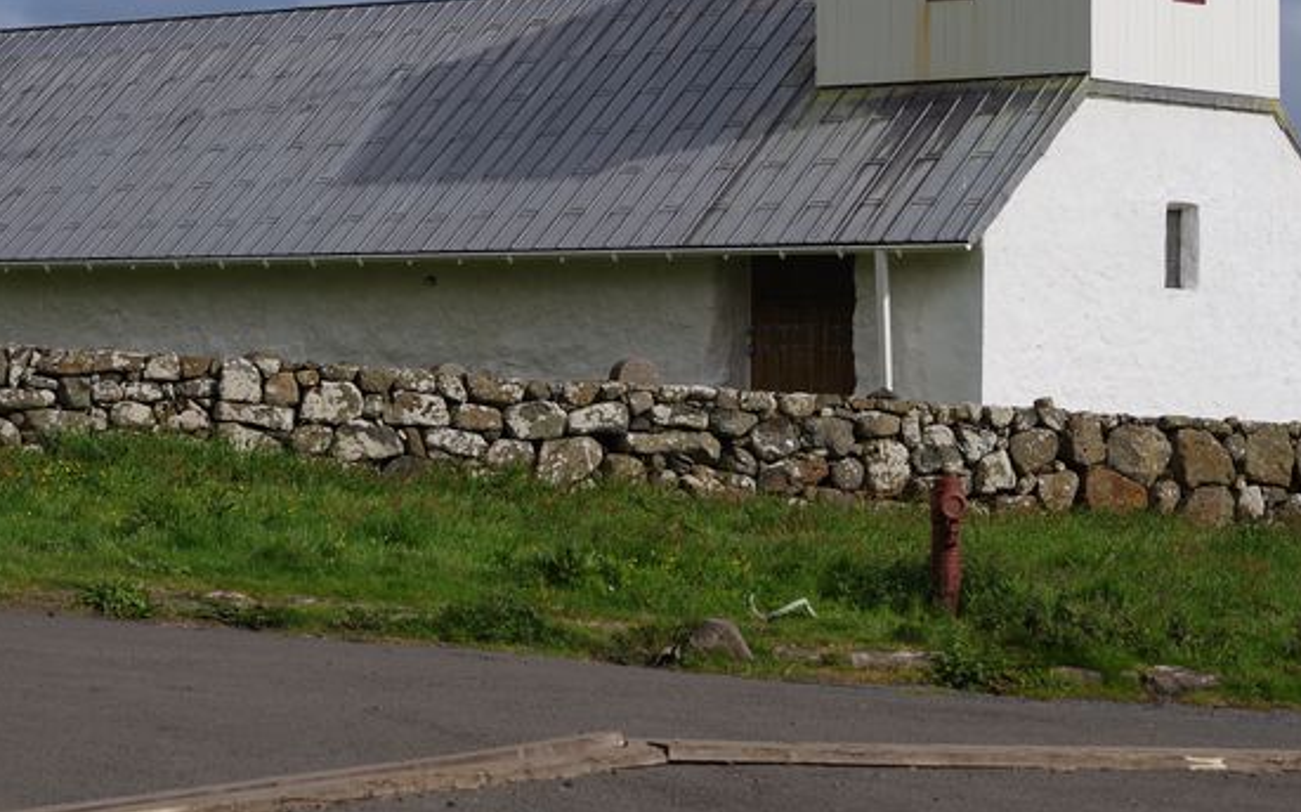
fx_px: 3934
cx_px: 600
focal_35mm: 111
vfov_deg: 11.7
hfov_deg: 18.8
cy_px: 55
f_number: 6.3
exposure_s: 1/800
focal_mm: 60
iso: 200
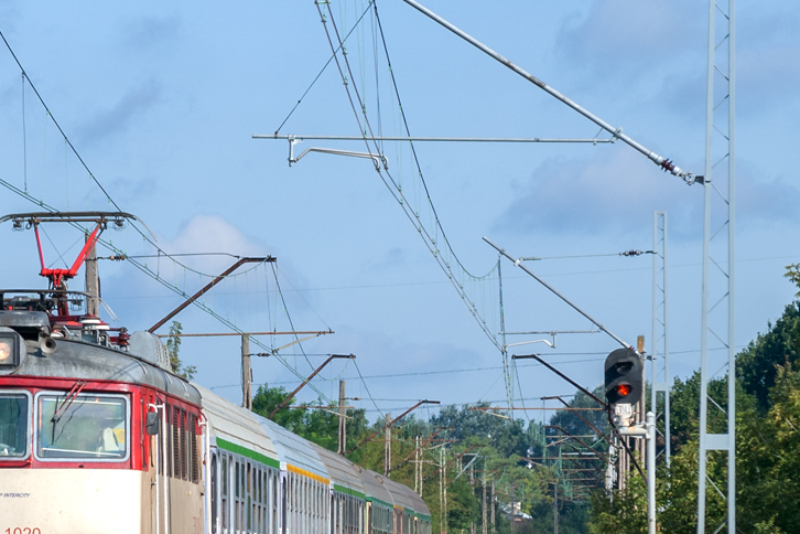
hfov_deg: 6.1
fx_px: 7488
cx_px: 166
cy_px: 439
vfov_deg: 4.1
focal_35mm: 337
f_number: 9
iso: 100
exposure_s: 1/320
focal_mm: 102
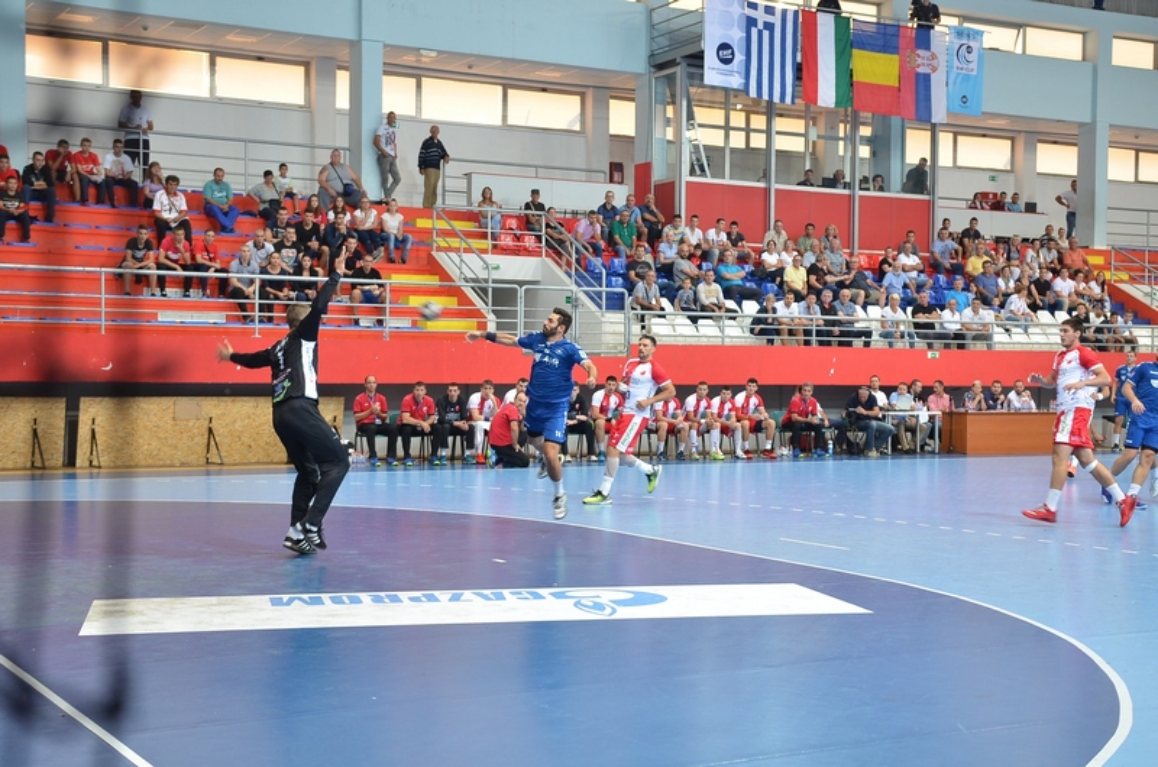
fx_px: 1685
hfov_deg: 37.9
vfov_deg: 25.6
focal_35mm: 52
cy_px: 384
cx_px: 579
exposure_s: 1/200
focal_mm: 35
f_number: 2.5
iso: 500
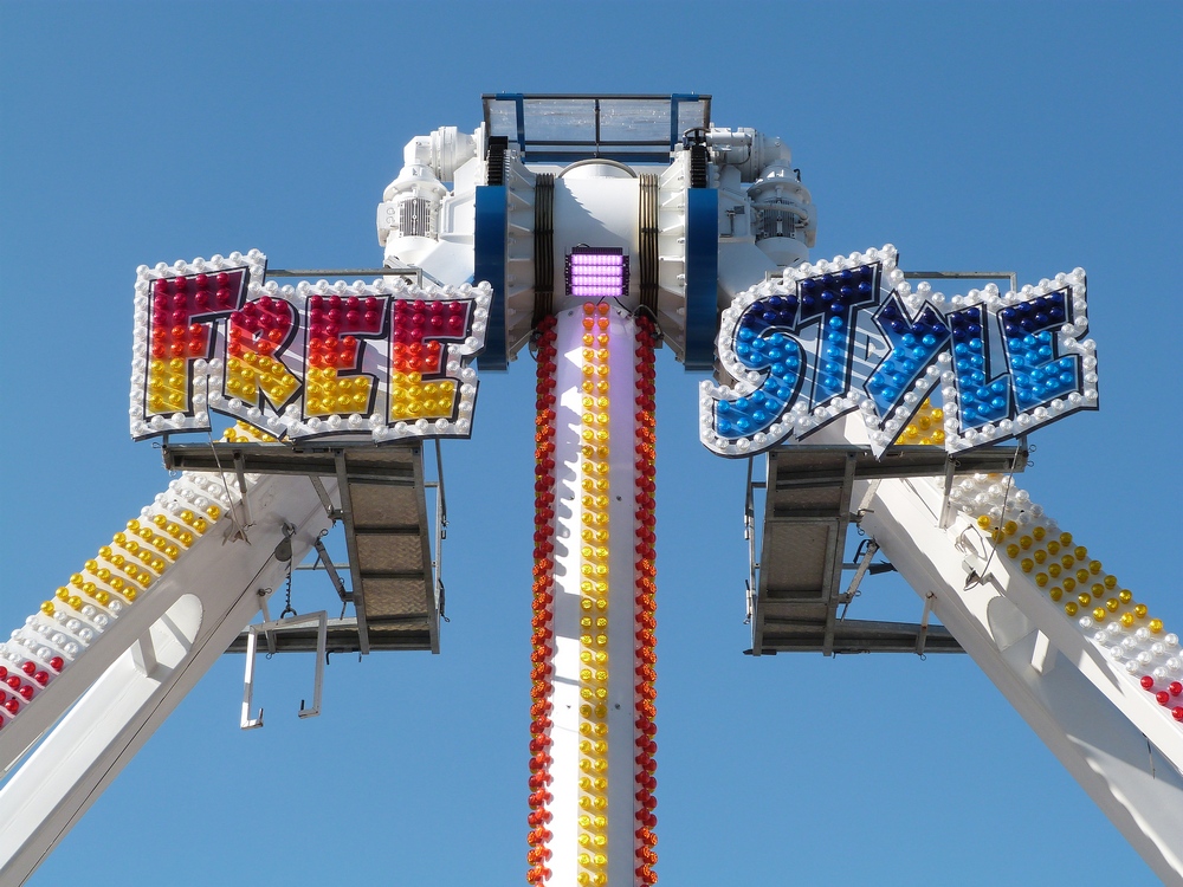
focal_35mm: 95
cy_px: 444
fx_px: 3247
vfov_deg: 15.6
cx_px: 592
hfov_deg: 20.7
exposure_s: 1/320
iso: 100
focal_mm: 17.2
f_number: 5.6
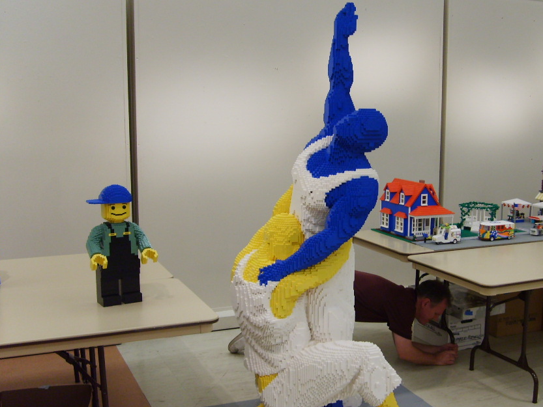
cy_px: 220
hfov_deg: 43.6
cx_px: 329
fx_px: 675
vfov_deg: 33.6
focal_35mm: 43
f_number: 2.8
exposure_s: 1/30
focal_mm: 5.8
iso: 96
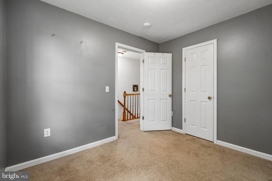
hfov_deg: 100.4
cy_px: 90
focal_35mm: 15
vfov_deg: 77.3
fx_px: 113
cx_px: 136
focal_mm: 10
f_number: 5.6
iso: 400
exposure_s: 1/30
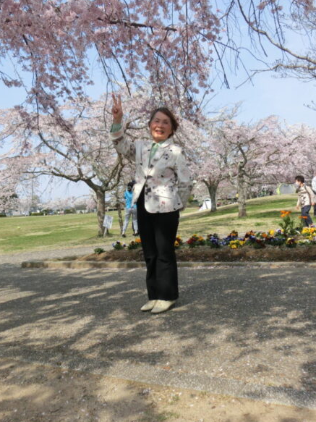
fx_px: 426
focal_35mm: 35
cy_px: 208
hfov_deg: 40.7
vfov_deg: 52.6
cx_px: 159
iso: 80
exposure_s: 1/640
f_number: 3.9
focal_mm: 6
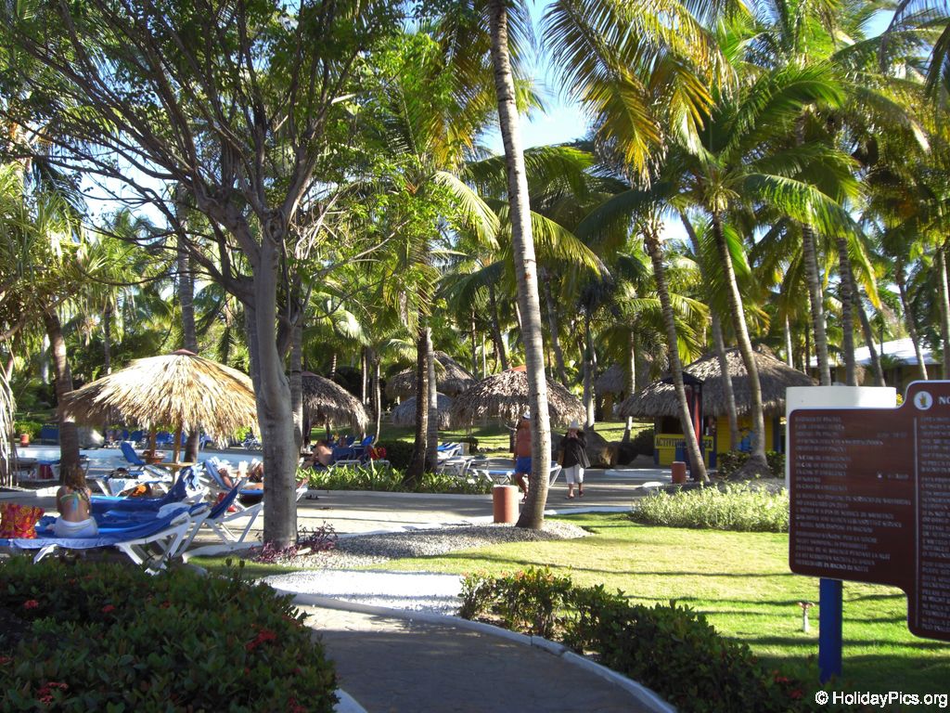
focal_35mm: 38
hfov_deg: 49.0
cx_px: 475
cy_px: 356
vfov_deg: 37.7
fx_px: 1043
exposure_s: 1/250
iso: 64
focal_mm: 6.2
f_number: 2.7
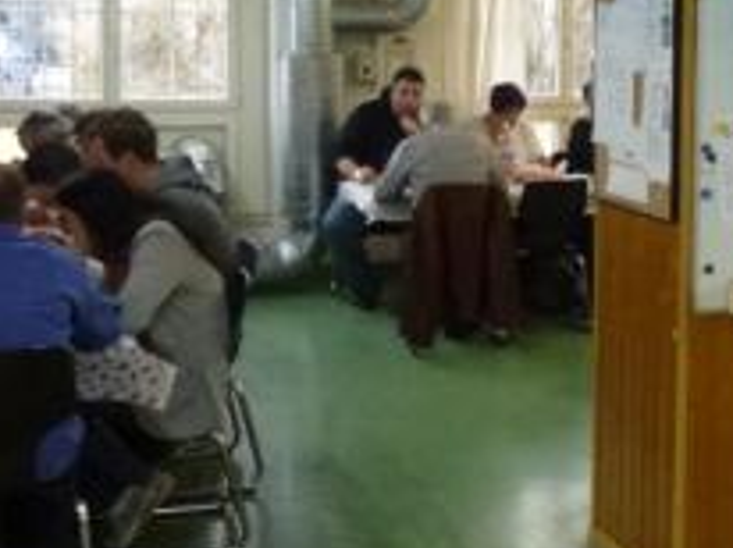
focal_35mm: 68
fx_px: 1438
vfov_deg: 21.5
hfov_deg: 27.6
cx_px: 651
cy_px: 176
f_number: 3.5
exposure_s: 1/40
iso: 400
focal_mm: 5
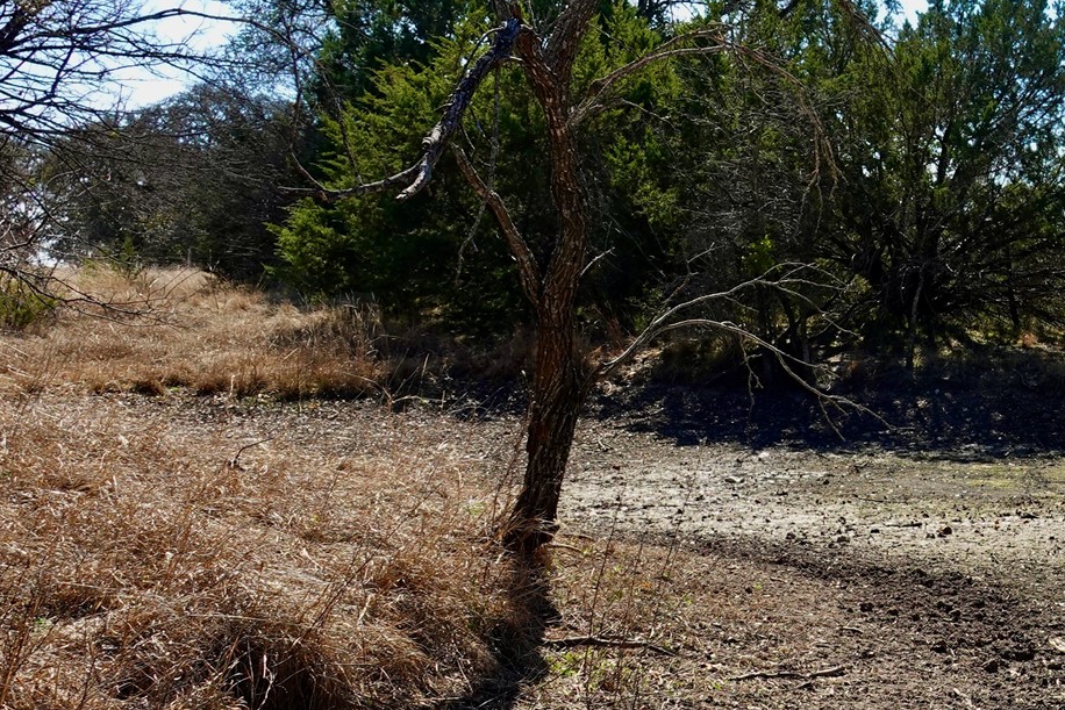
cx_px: 1214
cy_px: 334
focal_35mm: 64
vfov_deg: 21.2
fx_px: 1894
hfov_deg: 28.2
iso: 100
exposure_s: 1/500
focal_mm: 9.81
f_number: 4
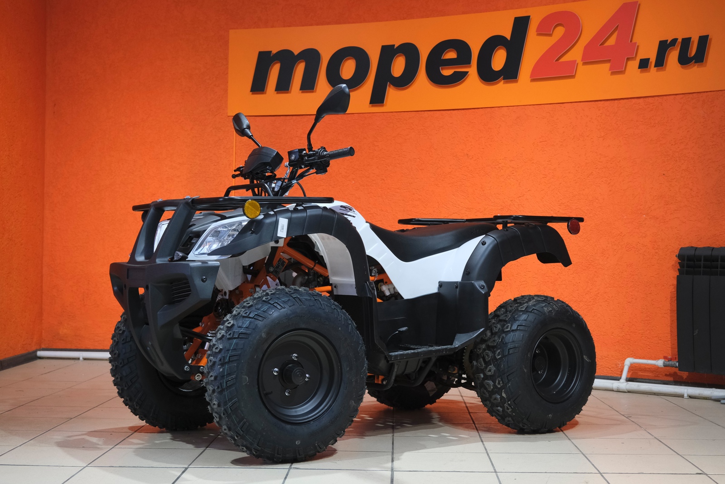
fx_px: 1027
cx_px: 362
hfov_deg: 38.9
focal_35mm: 51
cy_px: 242
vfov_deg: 26.5
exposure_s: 1/100
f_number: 4
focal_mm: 34.2
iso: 1600
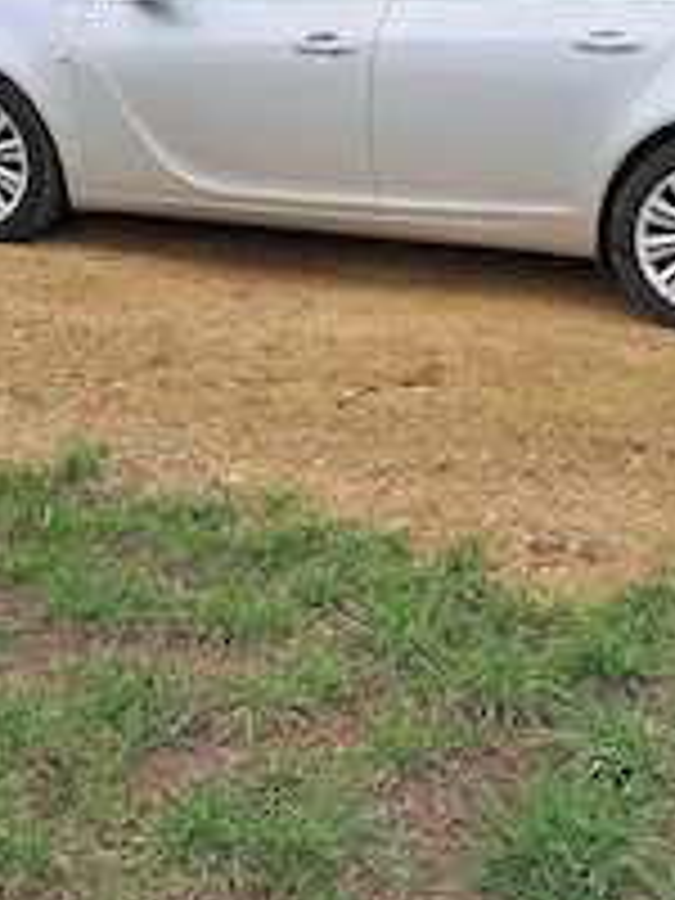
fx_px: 1300
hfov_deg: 29.0
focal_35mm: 50
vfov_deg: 38.0
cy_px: 351
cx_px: 436
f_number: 1.8
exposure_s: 1/400
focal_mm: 4.65
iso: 32
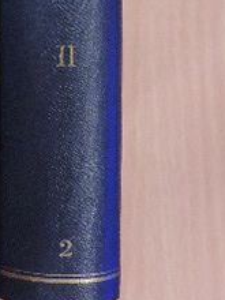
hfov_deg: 10.5
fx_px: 1187
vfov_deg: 13.6
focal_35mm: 137
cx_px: -95
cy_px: -132
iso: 1600
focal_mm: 8.3
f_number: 3.5
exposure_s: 1/60
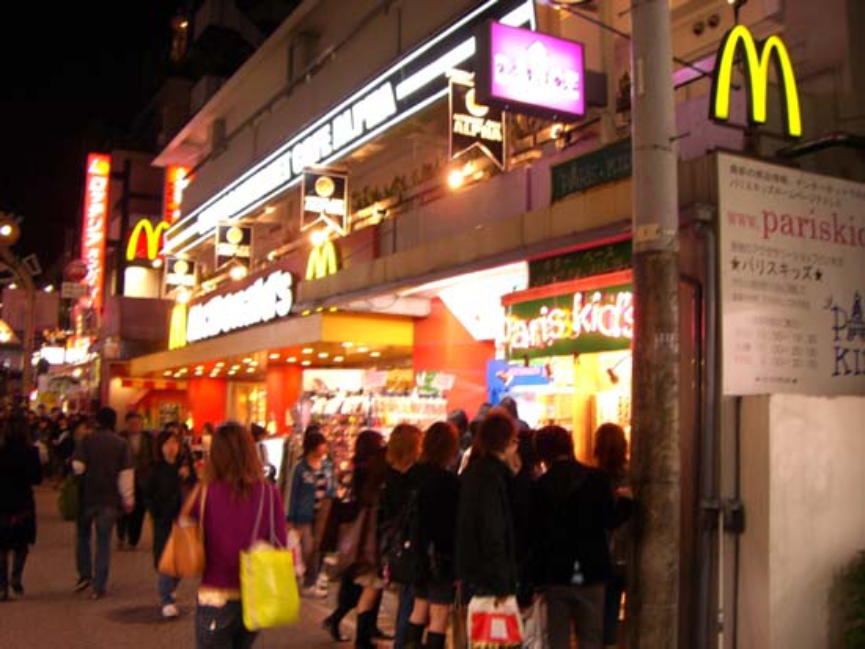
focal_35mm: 38
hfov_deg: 49.0
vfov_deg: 37.7
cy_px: 324
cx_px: 432
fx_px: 950
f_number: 2.7
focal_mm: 6.2
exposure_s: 1/13
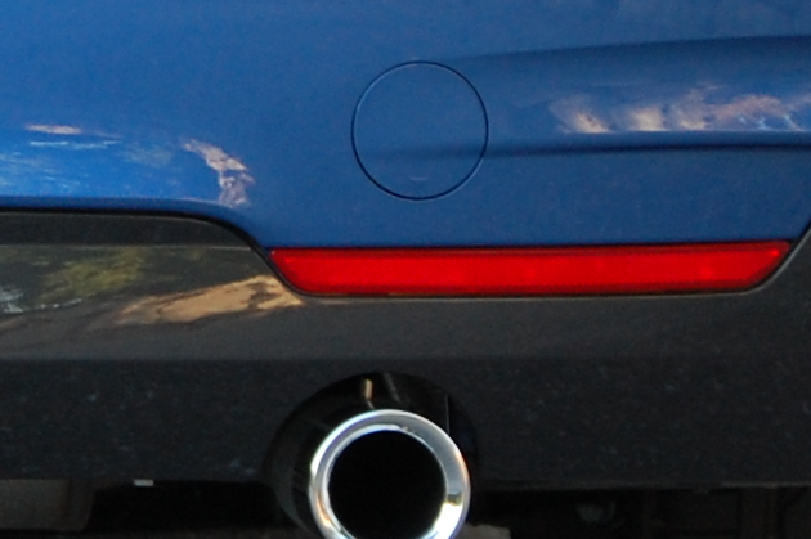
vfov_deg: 3.8
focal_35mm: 358
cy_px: -332
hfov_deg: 5.7
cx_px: -484
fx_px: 8058
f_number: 5
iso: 400
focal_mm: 50
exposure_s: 1/100
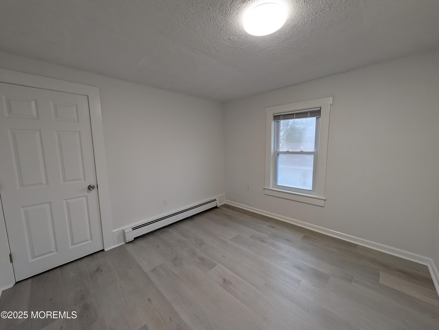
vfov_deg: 94.6
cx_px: 220
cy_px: 165
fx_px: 152
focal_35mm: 12
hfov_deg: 110.5
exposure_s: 1/120
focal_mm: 2.02
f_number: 1.7
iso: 100
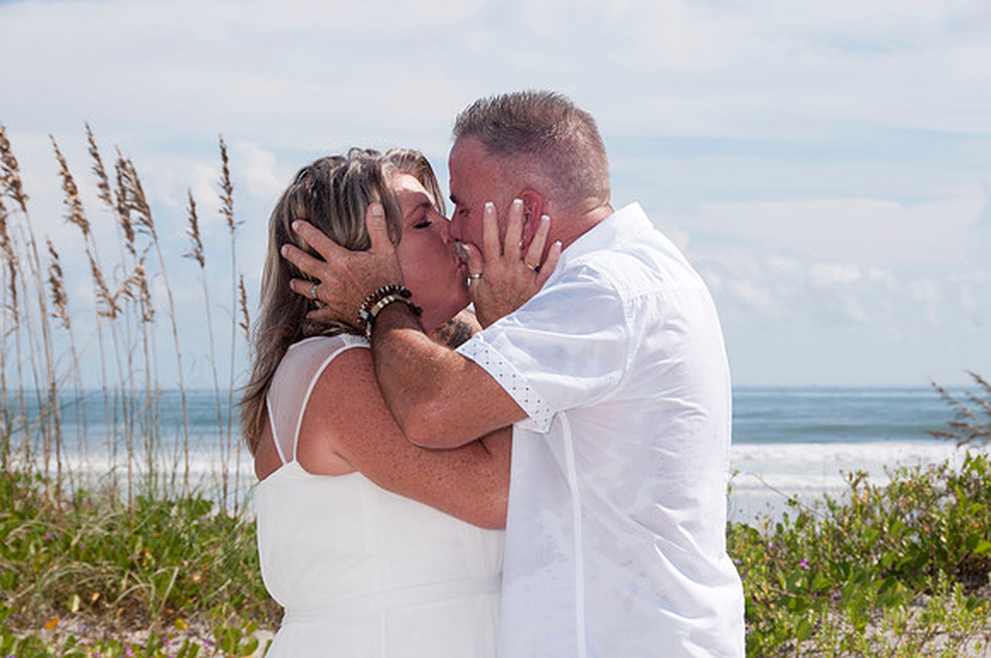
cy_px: 329
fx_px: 3381
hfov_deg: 16.7
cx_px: 496
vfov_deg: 11.1
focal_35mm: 123
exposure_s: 1/250
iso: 100
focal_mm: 82
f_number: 13
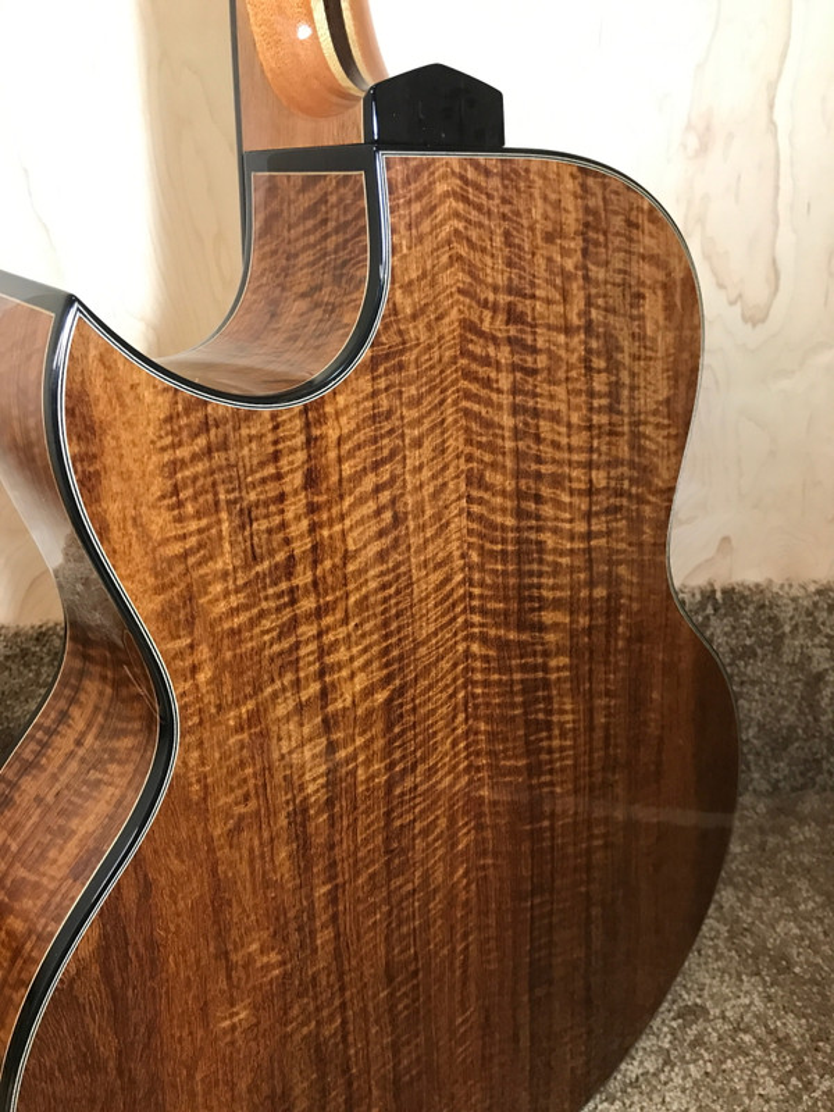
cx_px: 417
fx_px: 899
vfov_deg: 63.4
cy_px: 556
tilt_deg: -21.3
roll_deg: +1.2
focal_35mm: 28
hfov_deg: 49.7
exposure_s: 1/15
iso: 64
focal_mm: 3.99
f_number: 1.8
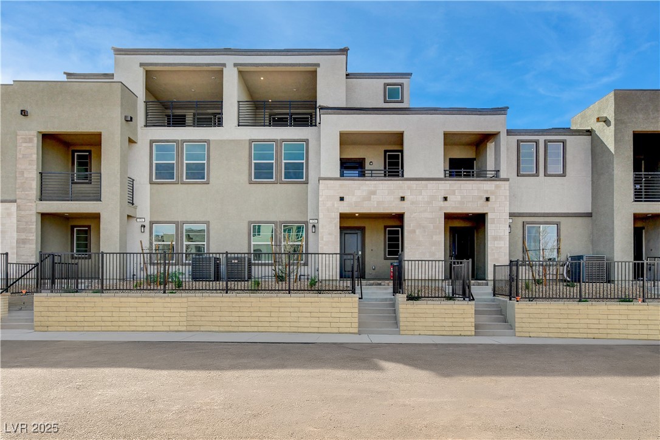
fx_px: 348
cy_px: 220
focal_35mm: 19
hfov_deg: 86.9
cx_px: 330
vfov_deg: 64.6
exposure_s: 1/500
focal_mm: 13
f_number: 8
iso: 800
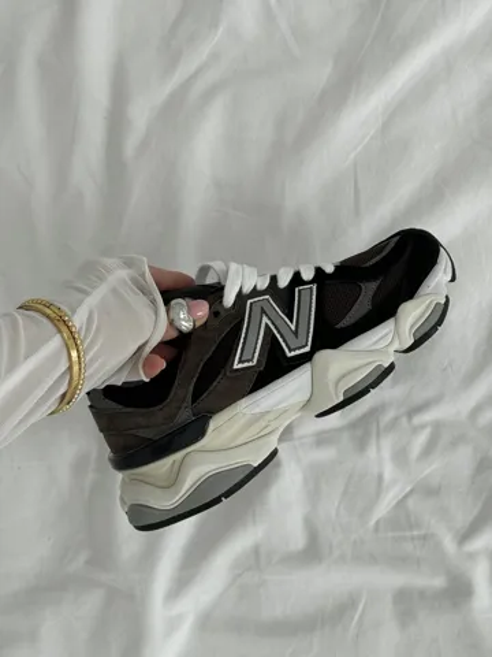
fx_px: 910
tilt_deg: -88.5
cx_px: 246
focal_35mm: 48
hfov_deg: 30.3
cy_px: 328
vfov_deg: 39.7
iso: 64
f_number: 1.78
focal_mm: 6.76
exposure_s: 1/802
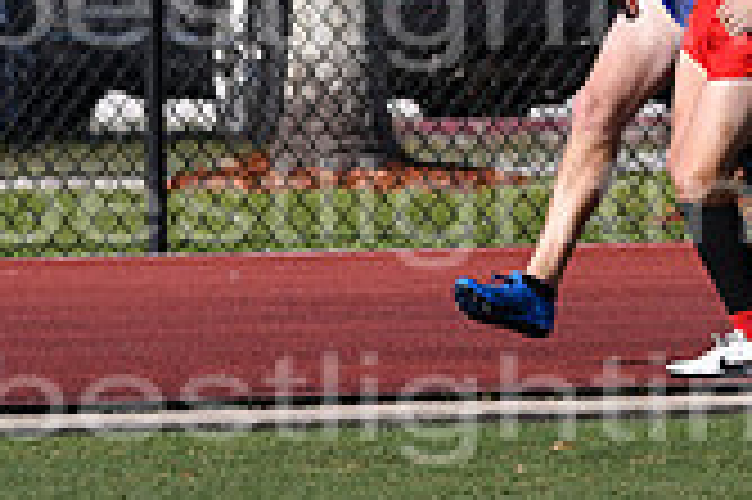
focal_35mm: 1564
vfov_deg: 0.9
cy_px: -83
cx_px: 567
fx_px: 32638
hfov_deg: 1.3
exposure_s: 1/3200
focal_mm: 300
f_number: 5.6
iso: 320
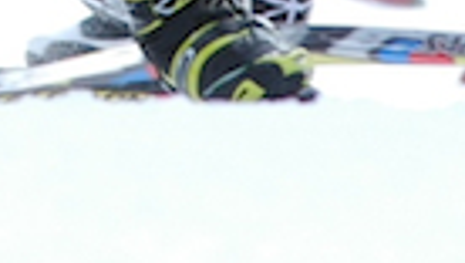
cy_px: -627
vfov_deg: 0.9
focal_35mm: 1327
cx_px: -320
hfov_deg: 1.6
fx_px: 16381
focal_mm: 130
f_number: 6.3
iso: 200
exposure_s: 1/250
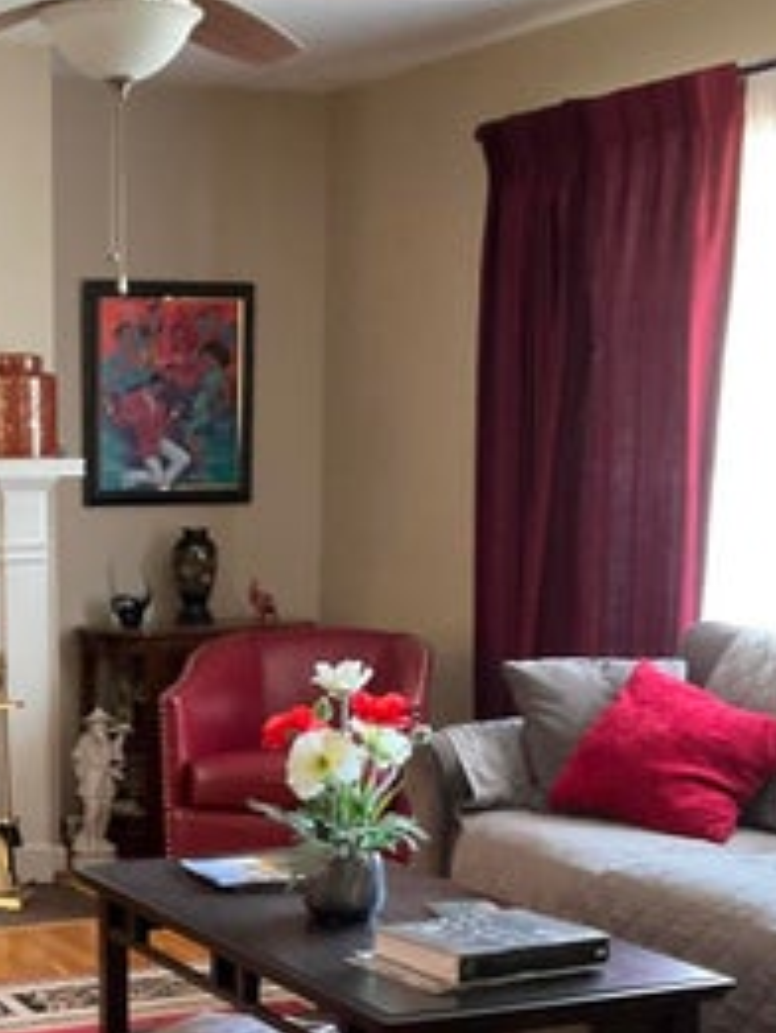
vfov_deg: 26.9
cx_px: 71
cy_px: 807
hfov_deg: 20.3
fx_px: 2120
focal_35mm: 71
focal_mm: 3
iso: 320
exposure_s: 1/30
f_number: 1.8
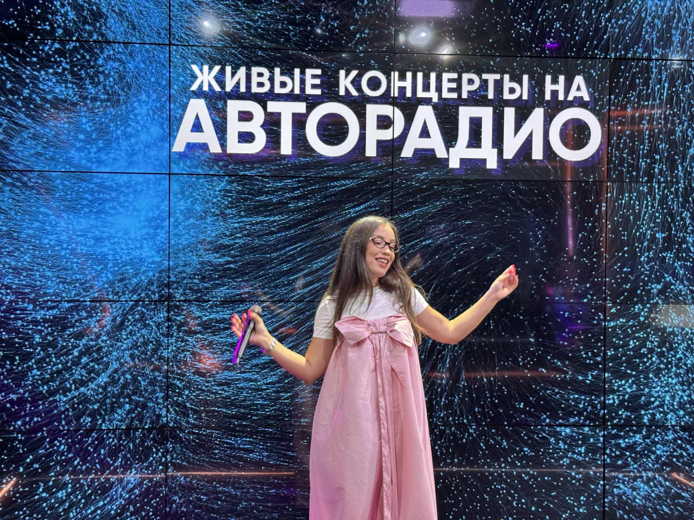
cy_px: 260
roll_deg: -0.7
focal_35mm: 48
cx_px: 347
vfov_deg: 30.3
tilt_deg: -0.2
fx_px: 962
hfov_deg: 39.7
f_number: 1.78
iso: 160
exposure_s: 1/60
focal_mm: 6.76
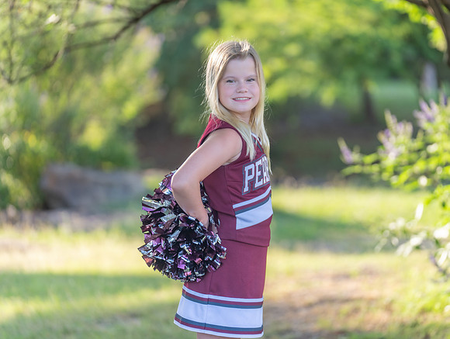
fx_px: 2063
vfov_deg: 9.4
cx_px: 242
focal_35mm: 158
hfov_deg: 12.4
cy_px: 161
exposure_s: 1/320
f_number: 2.8
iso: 160
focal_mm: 138
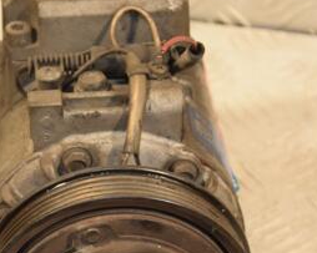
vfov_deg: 8.0
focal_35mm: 193
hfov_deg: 10.0
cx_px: 87
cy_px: 169
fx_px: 1810
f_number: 5
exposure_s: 1/160
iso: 800
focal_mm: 58
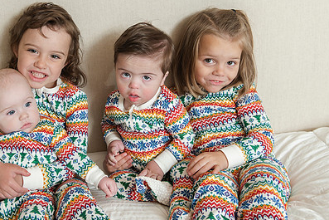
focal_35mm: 53
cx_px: 125
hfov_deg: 37.3
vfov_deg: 25.4
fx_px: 485
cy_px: 72
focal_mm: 34
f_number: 5
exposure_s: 1/160
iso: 400
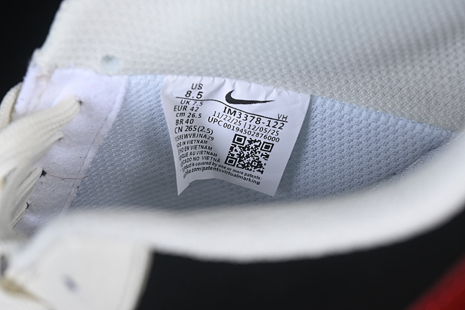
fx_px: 969
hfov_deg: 27.0
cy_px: 155
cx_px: 232
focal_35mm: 75
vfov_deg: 18.2
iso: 160
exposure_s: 1/60
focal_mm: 50
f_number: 6.3
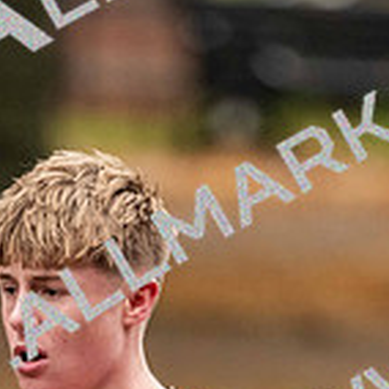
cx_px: 90
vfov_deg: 1.3
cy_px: 500
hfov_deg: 1.3
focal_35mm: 1387
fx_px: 17634
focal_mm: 400
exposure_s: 1/2000
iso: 5000
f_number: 4.5
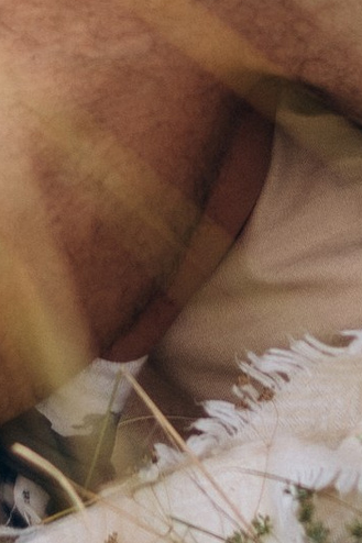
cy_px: -610
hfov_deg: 5.0
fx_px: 4105
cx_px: 233
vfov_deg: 7.2
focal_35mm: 272
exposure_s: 1/200
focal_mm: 35
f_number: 2
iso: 100
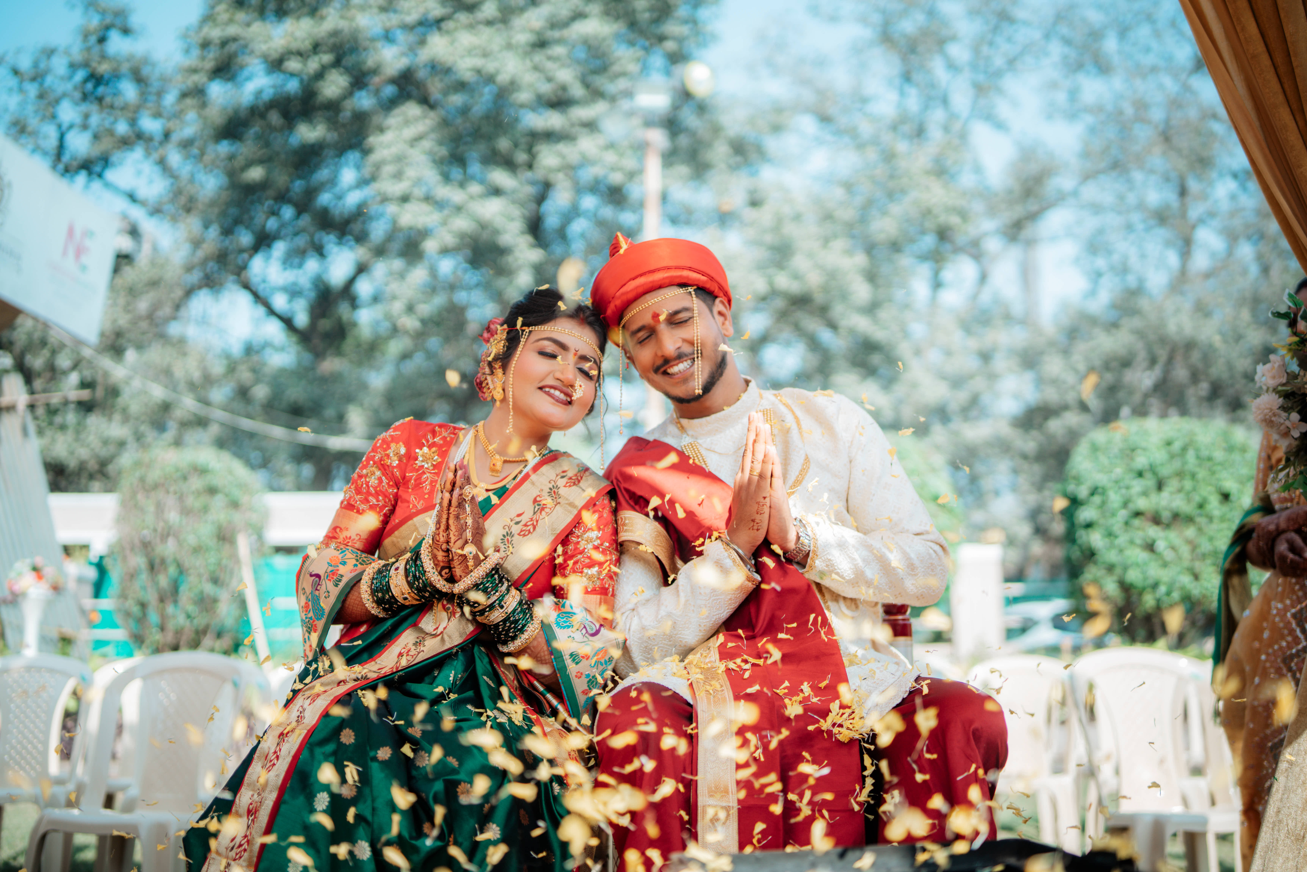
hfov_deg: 54.4
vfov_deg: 37.9
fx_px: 1271
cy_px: 436
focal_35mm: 35
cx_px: 654
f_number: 1.4
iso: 100
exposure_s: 1/2000
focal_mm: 35
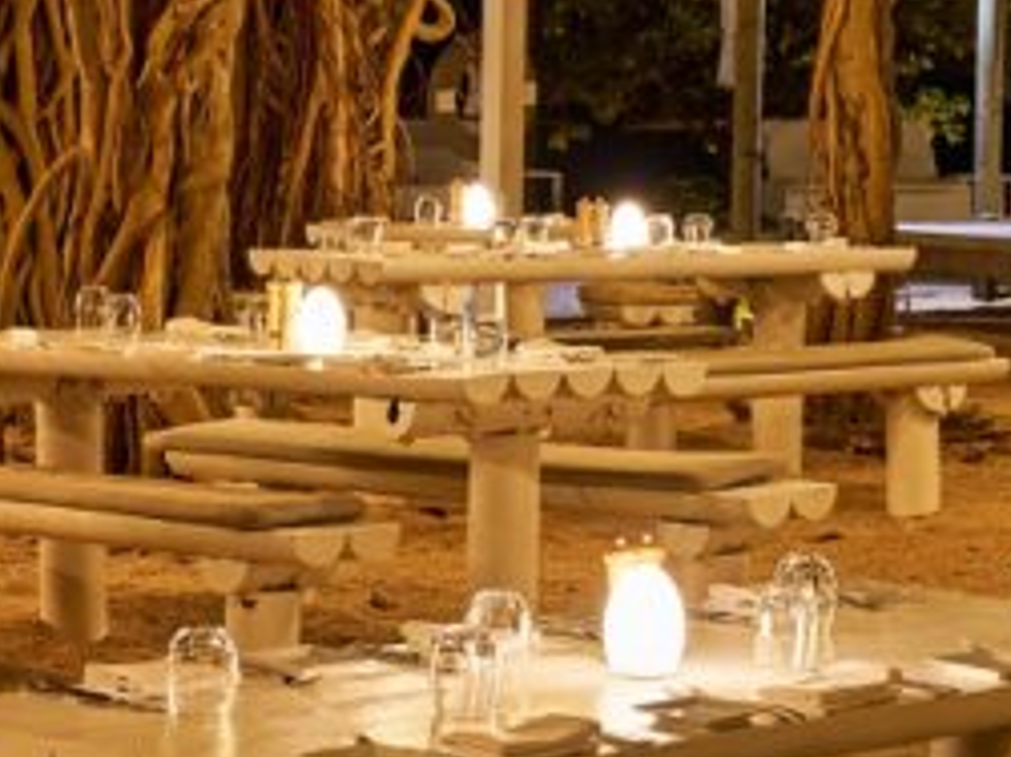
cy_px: 179
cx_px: 838
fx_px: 4817
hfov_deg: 11.9
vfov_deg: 9.0
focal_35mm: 165
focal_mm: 42
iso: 200
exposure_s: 2.5
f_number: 5.6
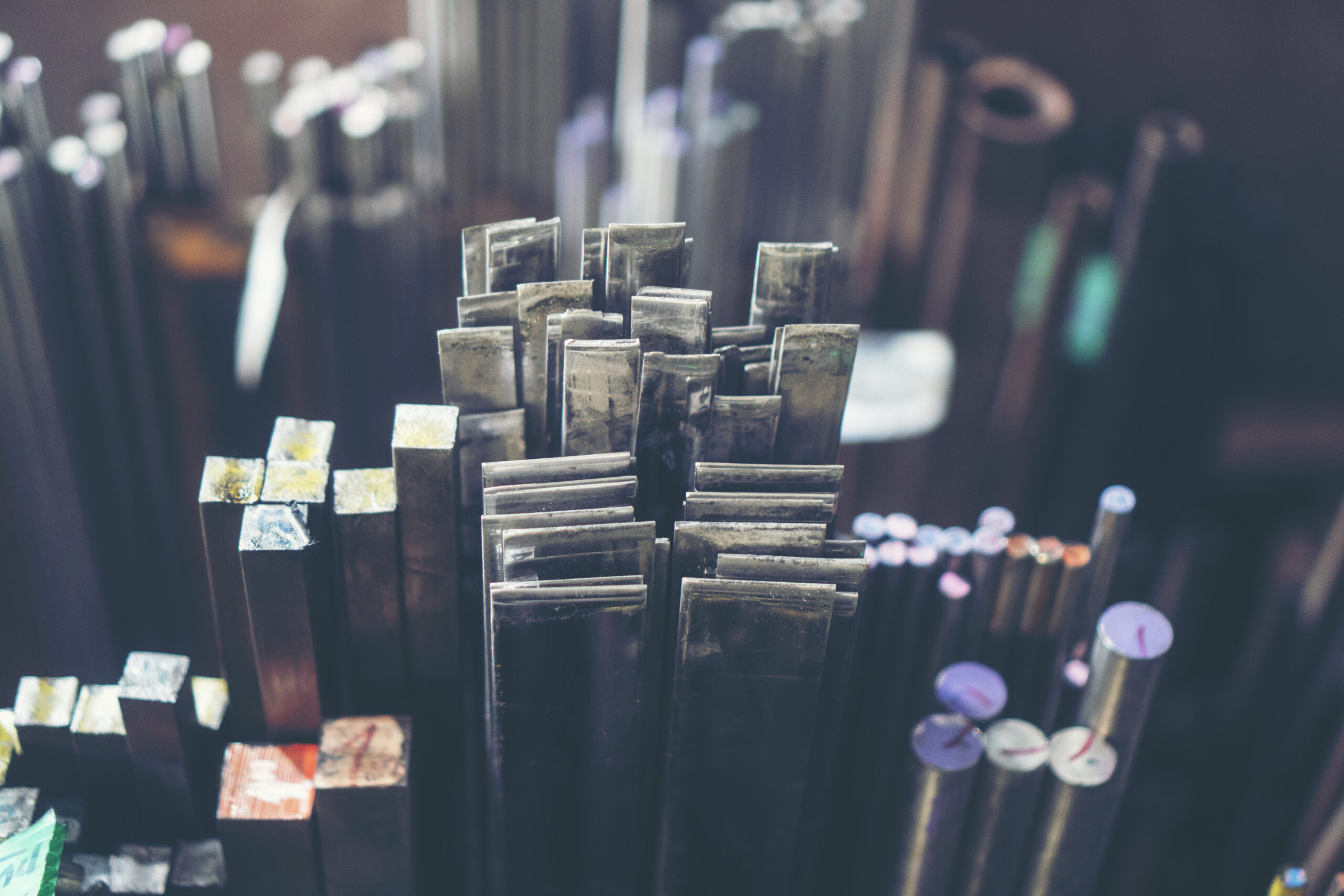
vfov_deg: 25.8
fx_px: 1960
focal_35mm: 52
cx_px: 672
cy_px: 448
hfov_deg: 37.8
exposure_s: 1/60
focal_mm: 35
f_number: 1.8
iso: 1000
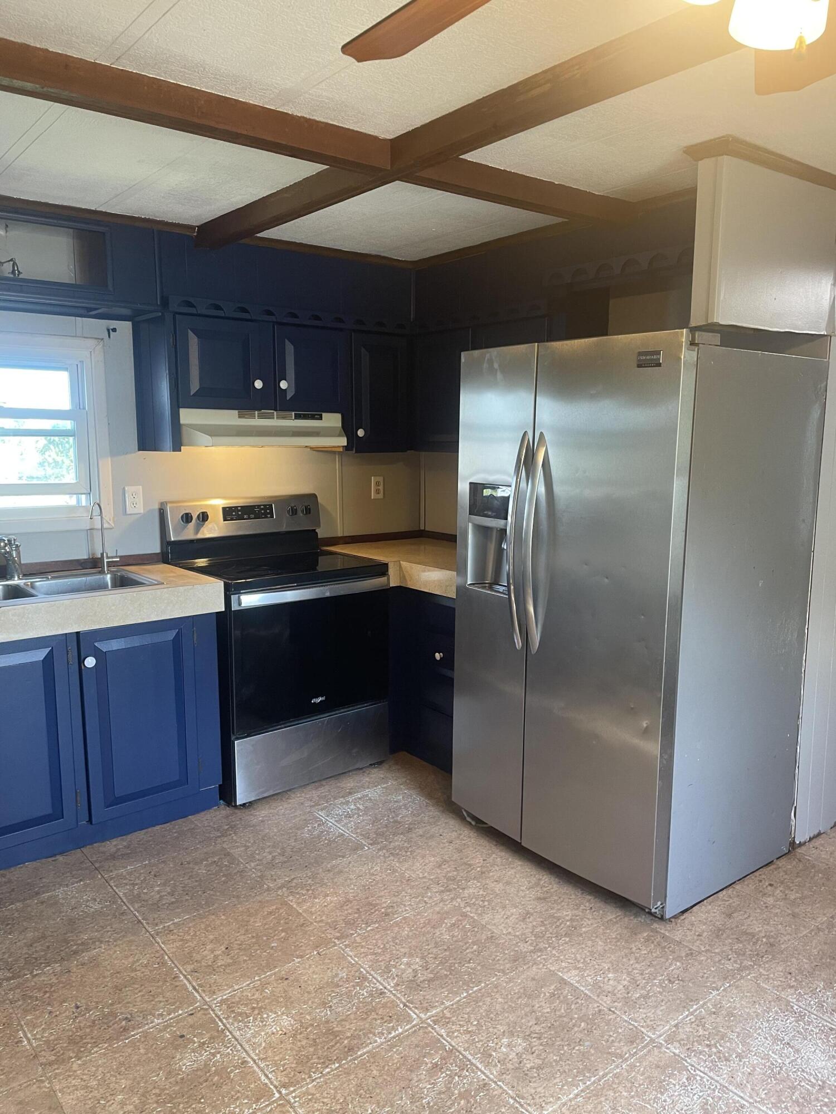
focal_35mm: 26
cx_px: 418
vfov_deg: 67.3
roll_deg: -0.5
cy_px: 557
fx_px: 837
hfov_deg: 53.1
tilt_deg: -8.8
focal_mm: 4.2
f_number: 1.6
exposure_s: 1/60
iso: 100
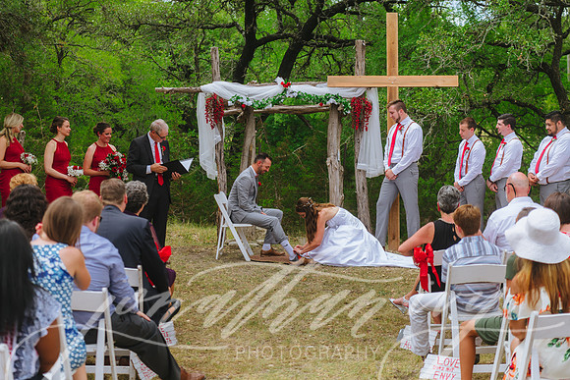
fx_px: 1109
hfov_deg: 28.8
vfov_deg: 19.5
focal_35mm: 70
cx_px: 285
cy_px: 190
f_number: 3.2
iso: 160
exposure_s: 1/1000
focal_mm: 70
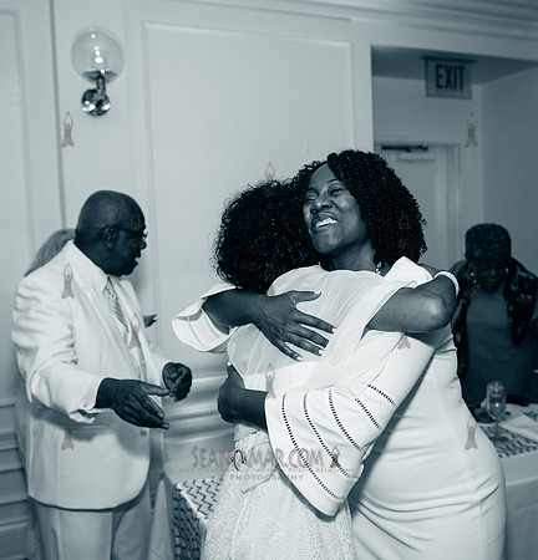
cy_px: 280
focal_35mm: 42
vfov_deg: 41.1
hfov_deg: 39.3
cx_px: 339
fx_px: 747
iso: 2500
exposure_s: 1/1000
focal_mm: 32
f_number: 4.5
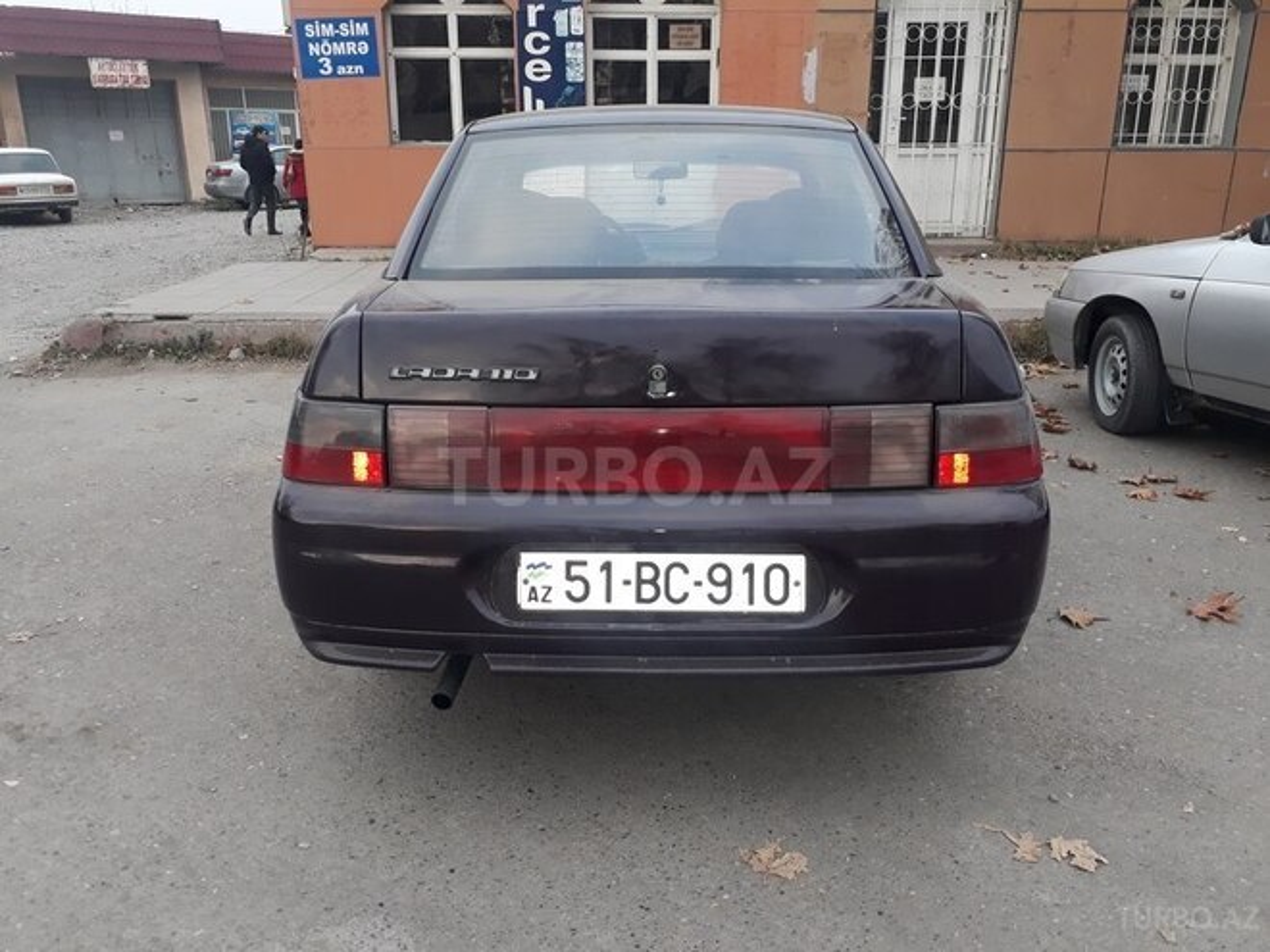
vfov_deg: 51.4
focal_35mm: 27
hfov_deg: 65.3
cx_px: 635
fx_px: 991
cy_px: 476
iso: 80
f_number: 1.9
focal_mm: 3.6
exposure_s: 1/100
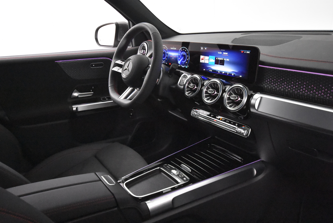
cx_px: 166
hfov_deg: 61.9
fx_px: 278
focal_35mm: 30
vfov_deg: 43.7
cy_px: 112
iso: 12800
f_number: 5.6
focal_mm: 20
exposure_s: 1/60
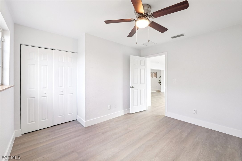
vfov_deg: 81.2
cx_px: 121
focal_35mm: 14
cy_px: 80
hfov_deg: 104.3
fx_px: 94
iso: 400
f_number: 8
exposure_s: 1/10
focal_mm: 14
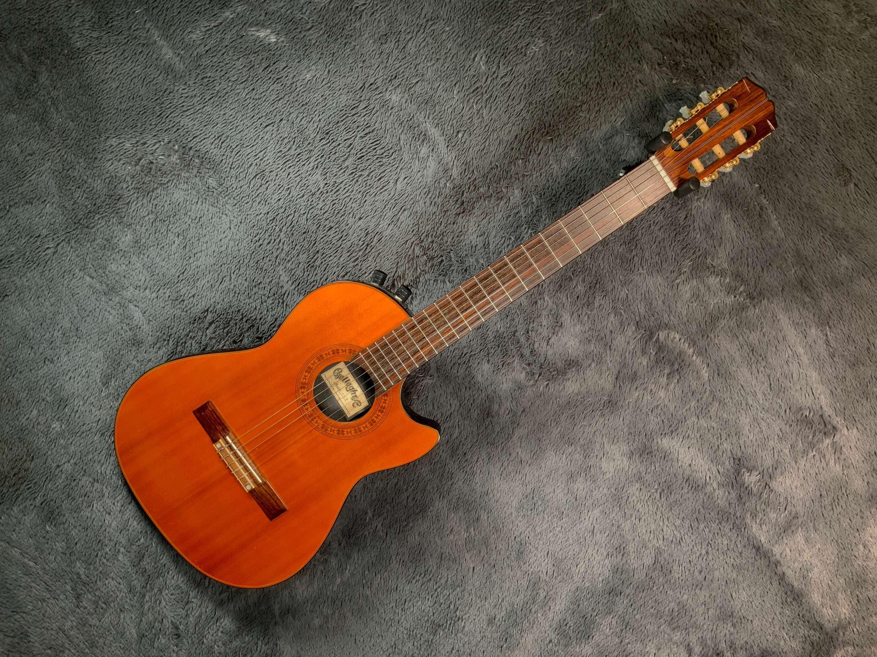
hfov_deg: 61.7
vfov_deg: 48.2
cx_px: 438
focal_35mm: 29
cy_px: 328
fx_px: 735
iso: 40
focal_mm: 3
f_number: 1.8
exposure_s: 1/120
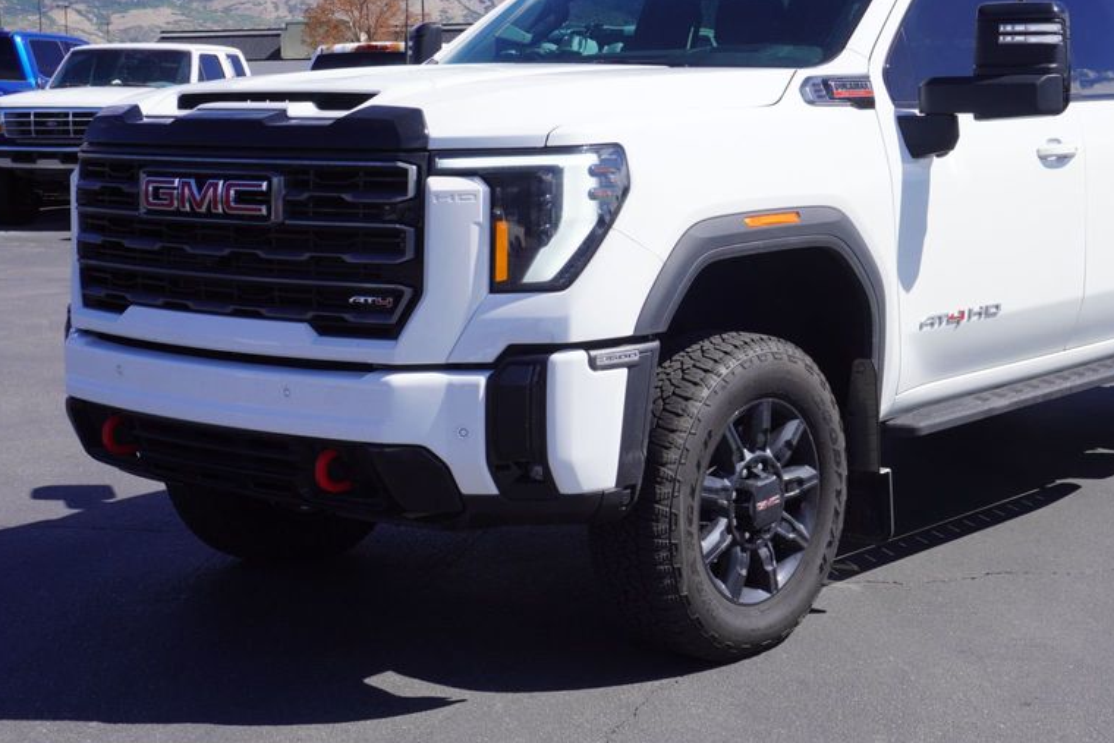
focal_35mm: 63
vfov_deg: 21.7
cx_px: 711
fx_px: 1940
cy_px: 308
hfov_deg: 31.9
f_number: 11
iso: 100
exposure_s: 1/160
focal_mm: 31
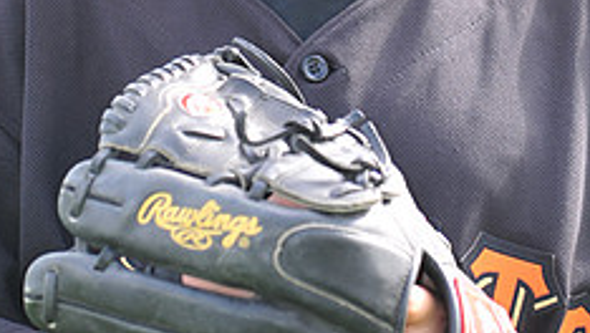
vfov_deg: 2.3
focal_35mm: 518
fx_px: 8109
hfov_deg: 4.2
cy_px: -101
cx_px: 270
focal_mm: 200
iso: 200
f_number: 4.5
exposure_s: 1/160
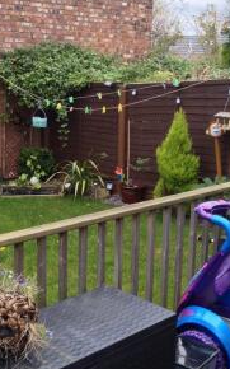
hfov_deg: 22.8
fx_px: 562
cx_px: 46
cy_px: 188
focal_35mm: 56
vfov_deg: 36.3
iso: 100
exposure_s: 1/120
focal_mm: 4.28
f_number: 2.4
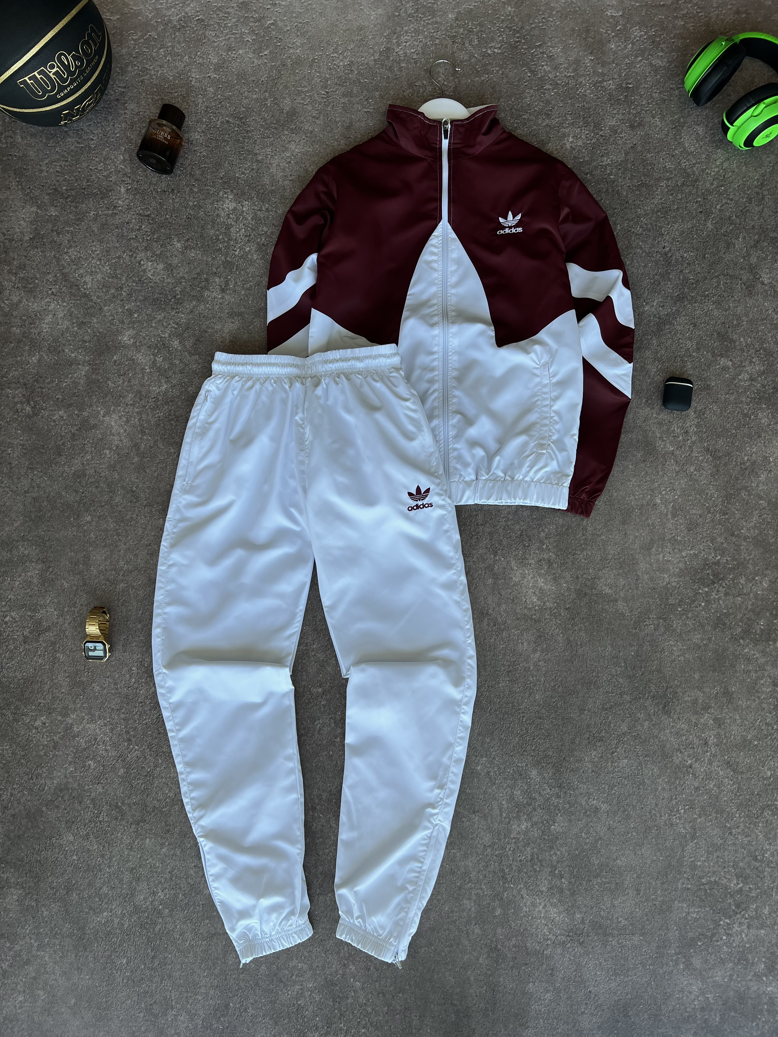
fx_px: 779
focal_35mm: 26
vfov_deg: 67.3
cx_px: 389
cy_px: 518
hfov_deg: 53.1
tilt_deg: -81.6
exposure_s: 1/195
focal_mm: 5.7
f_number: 1.5
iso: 40
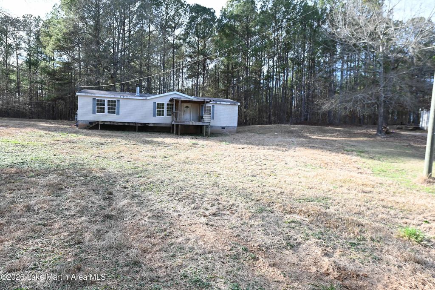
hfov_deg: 73.8
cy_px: 145
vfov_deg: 53.1
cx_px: 218
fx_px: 290
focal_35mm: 24
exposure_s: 1/160
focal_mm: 24
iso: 200
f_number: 7.1
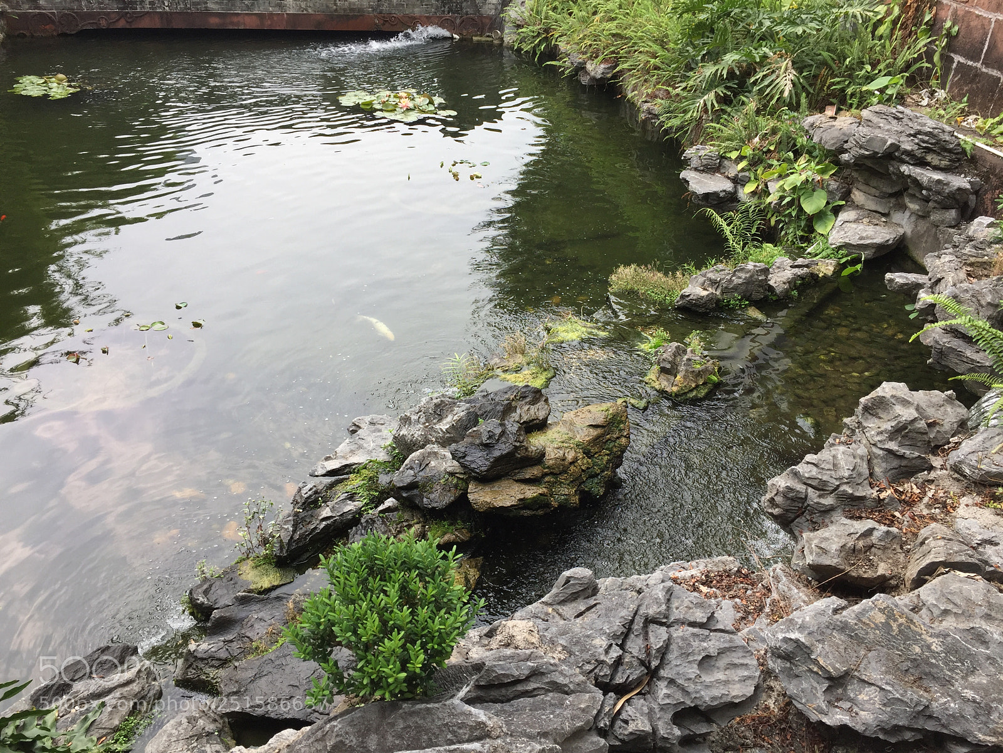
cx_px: 502
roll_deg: -2.6
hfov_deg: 61.7
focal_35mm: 29
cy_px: 376
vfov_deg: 48.2
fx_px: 840
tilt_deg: -31.3
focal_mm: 4.15
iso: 32
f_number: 2.2
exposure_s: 1/391
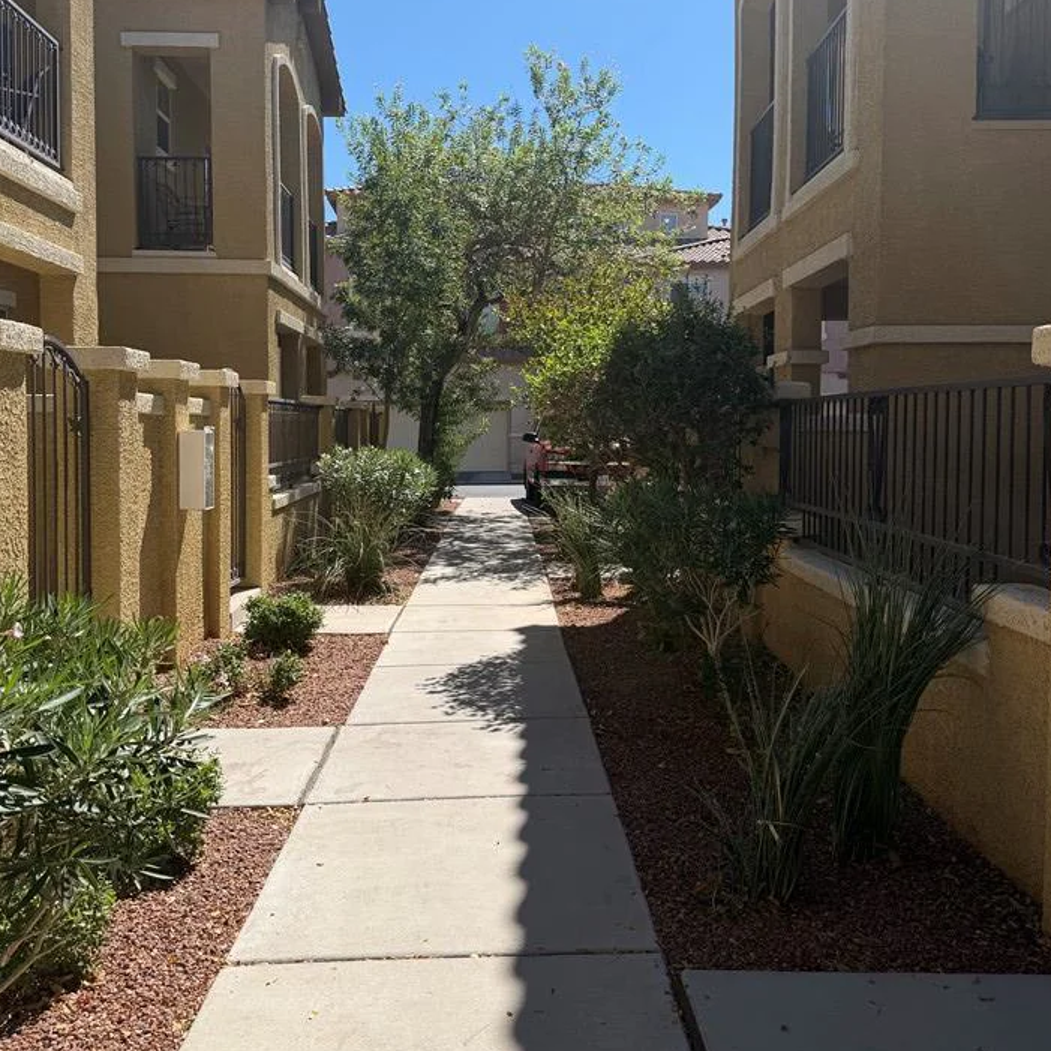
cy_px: 459
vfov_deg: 52.4
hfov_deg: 52.5
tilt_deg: -2.7
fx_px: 1065
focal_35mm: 31
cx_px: 504
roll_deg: -0.3
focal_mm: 6.76
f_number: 1.78
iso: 80
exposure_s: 1/4673
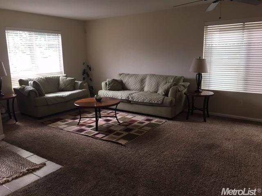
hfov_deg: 61.7
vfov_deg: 48.2
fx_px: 219
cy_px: 98
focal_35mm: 29
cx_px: 131
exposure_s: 1/30
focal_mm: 4.15
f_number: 2.2
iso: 25
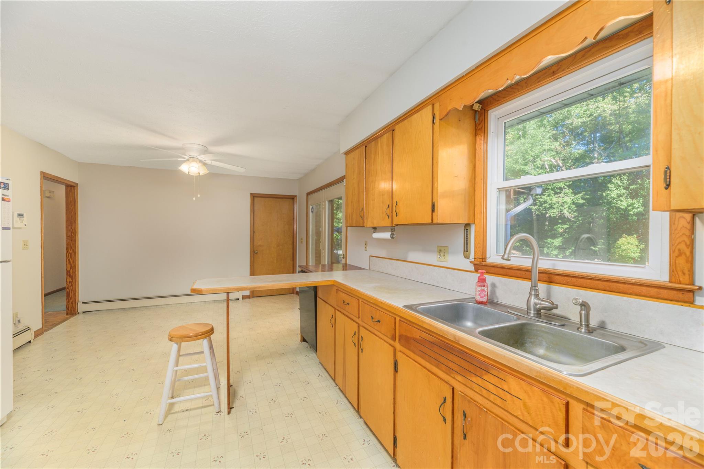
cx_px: 352
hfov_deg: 104.3
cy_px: 234
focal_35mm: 14
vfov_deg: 81.2
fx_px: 274
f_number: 8
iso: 320
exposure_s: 1/125
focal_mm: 14
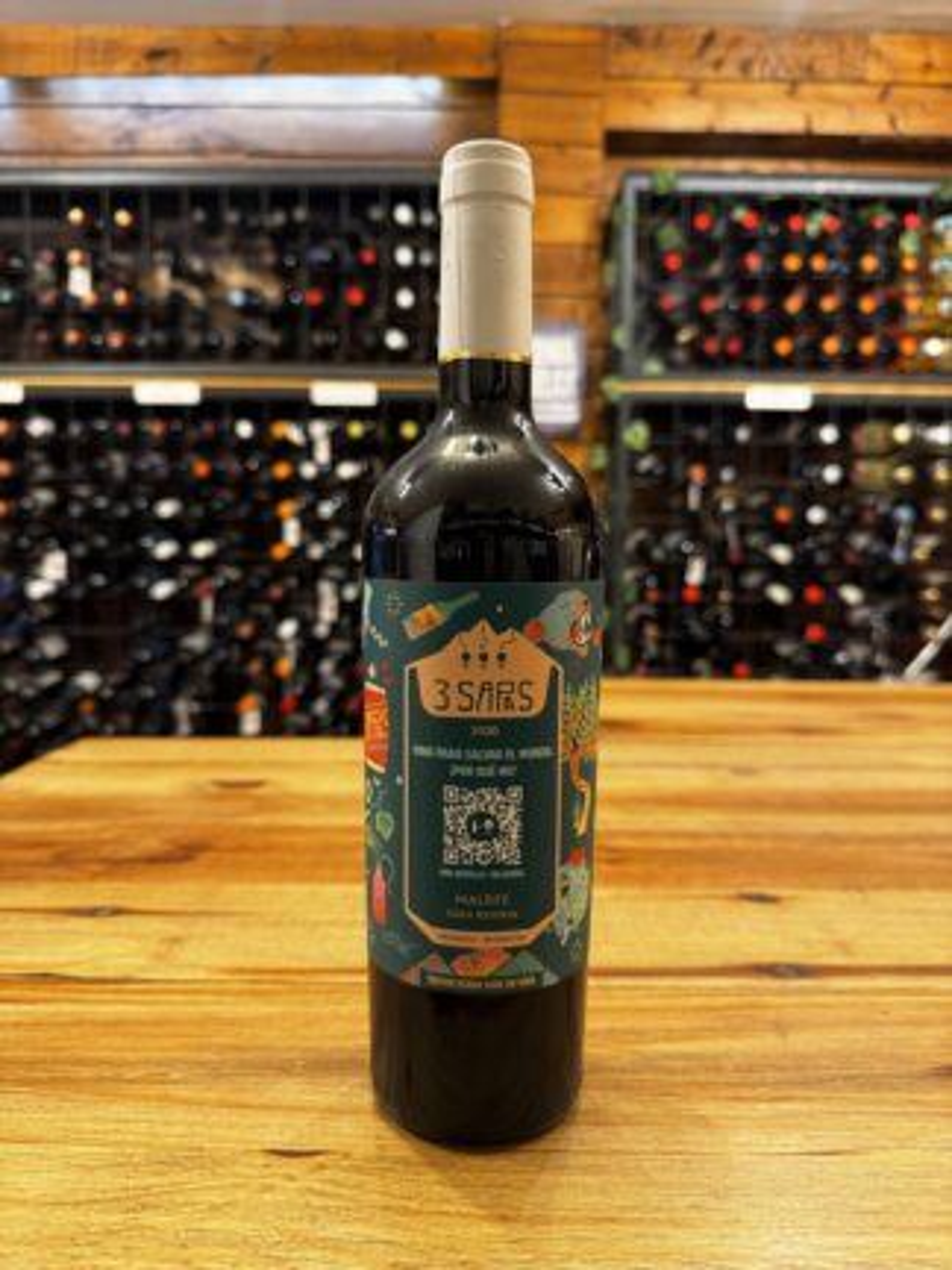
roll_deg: -0.5
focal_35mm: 24
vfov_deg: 71.6
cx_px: 476
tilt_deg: -5.4
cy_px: 635
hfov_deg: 56.8
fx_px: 880
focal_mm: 6.76
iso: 250
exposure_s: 1/50
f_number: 1.78
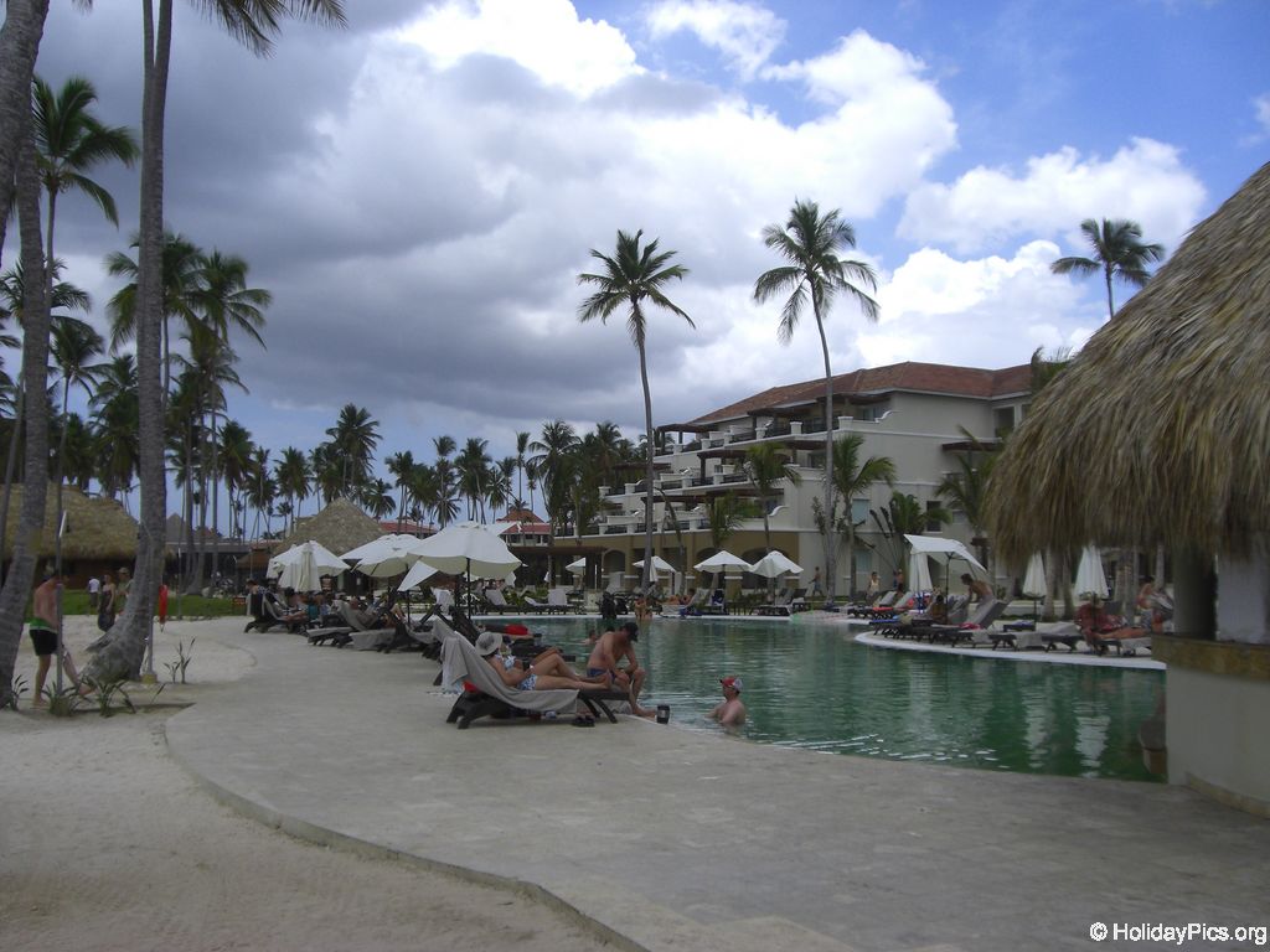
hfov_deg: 49.0
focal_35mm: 38
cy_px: 476
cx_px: 635
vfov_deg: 37.7
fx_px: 1394
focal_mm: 6.2
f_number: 8
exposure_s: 1/200
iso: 64
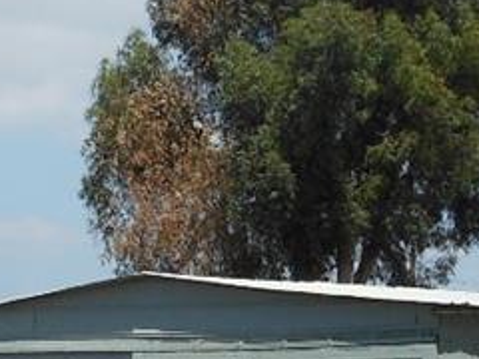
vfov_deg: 9.5
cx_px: -4
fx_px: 2159
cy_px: 343
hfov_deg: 12.5
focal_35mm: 156
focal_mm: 4.5
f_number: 3.2
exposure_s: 1/1250
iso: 80
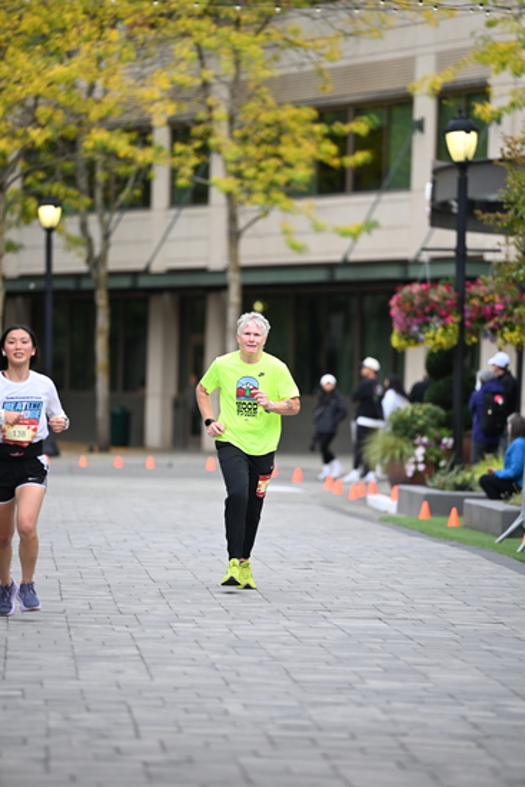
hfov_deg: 6.9
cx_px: 262
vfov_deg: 10.3
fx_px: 4372
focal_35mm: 200
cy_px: 394
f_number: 2.8
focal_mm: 200
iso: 640
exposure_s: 1/1600
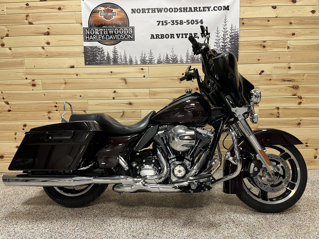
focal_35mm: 26
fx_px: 240
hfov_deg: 67.3
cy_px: 120
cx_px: 160
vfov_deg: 53.1
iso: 100
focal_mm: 5.1
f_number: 1.6
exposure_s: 1/60
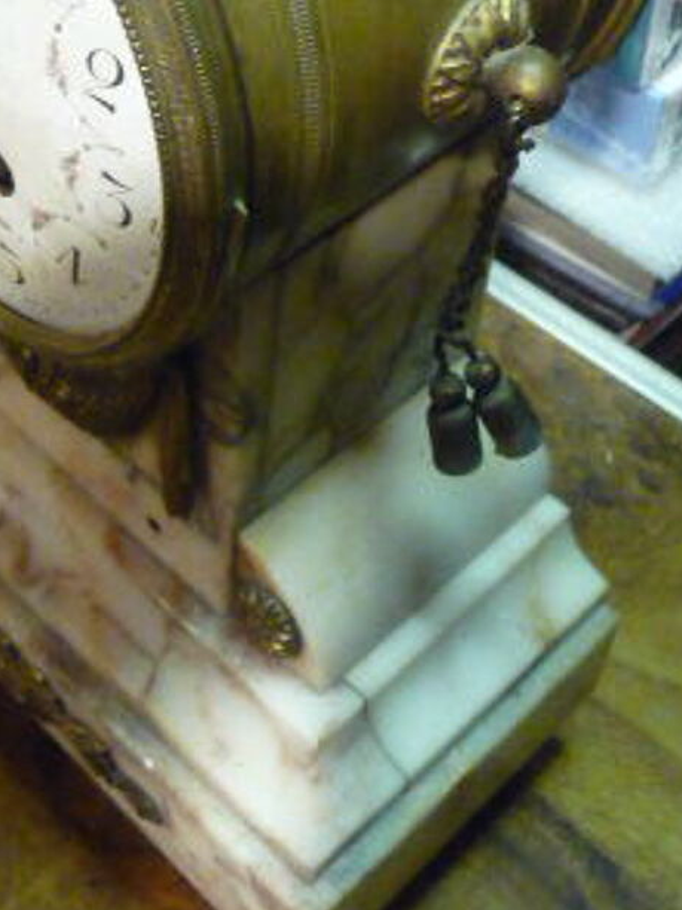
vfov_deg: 30.5
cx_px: 169
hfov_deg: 23.8
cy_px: 123
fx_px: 1602
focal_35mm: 61
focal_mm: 4.7
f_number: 3.3
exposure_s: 1/25
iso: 800
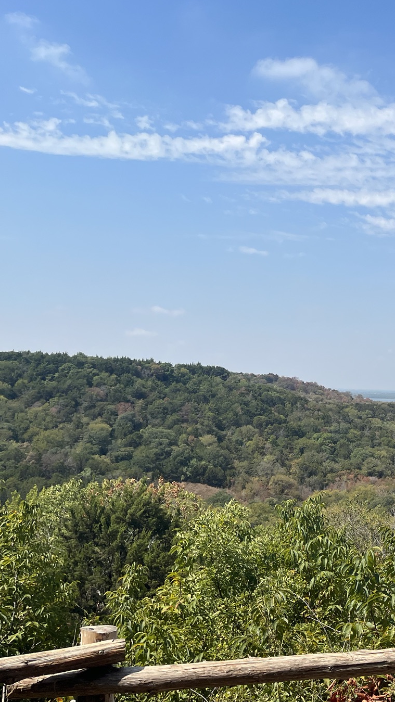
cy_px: 370
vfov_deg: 48.3
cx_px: 478
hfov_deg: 25.4
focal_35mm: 42
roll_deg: -2.3
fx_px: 782
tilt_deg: +1.4
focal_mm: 5.1
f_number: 1.6
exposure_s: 1/4651
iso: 50
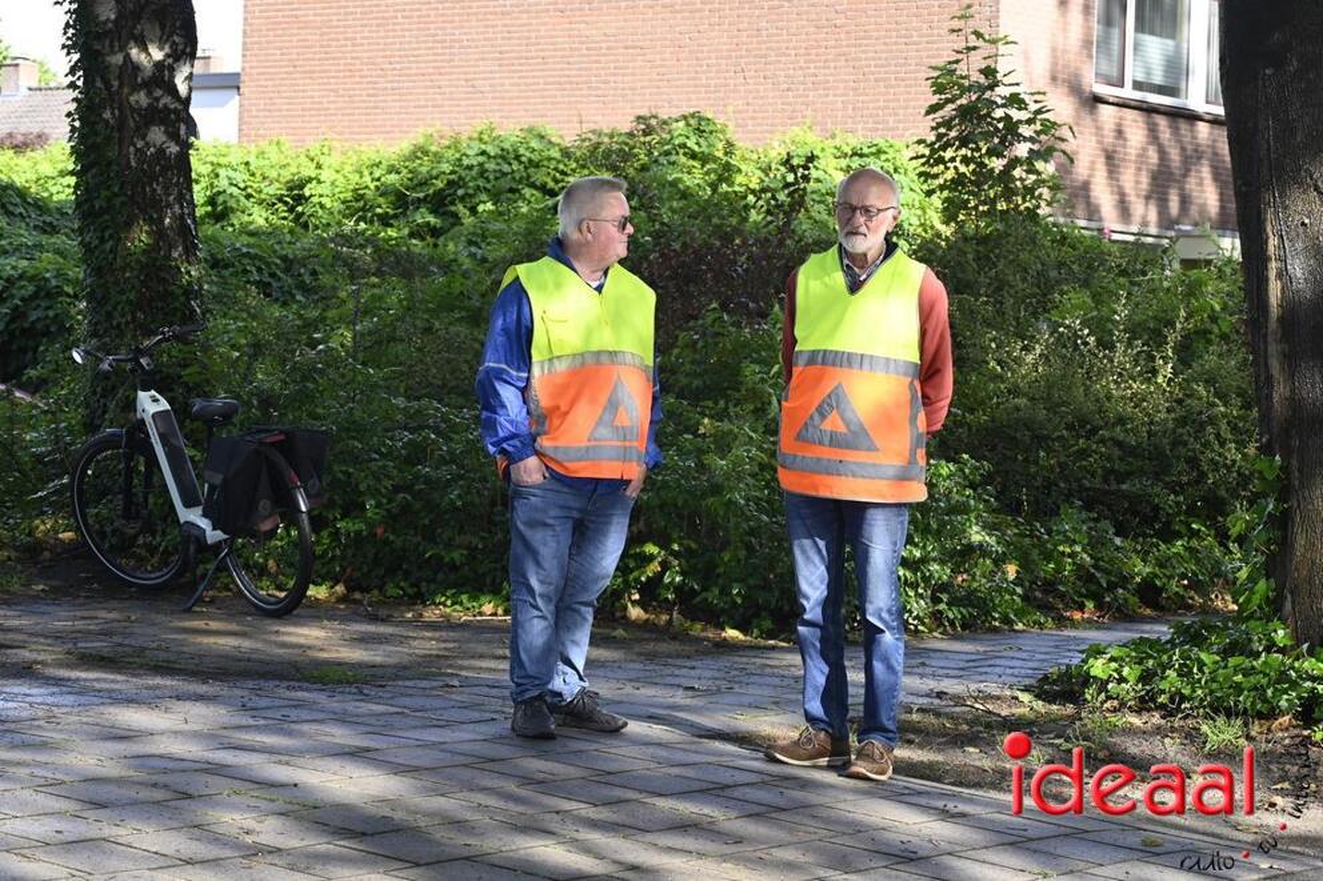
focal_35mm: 84
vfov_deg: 16.3
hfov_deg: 24.2
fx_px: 3086
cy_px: 440
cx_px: 662
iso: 220
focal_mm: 56
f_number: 5
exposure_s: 1/250
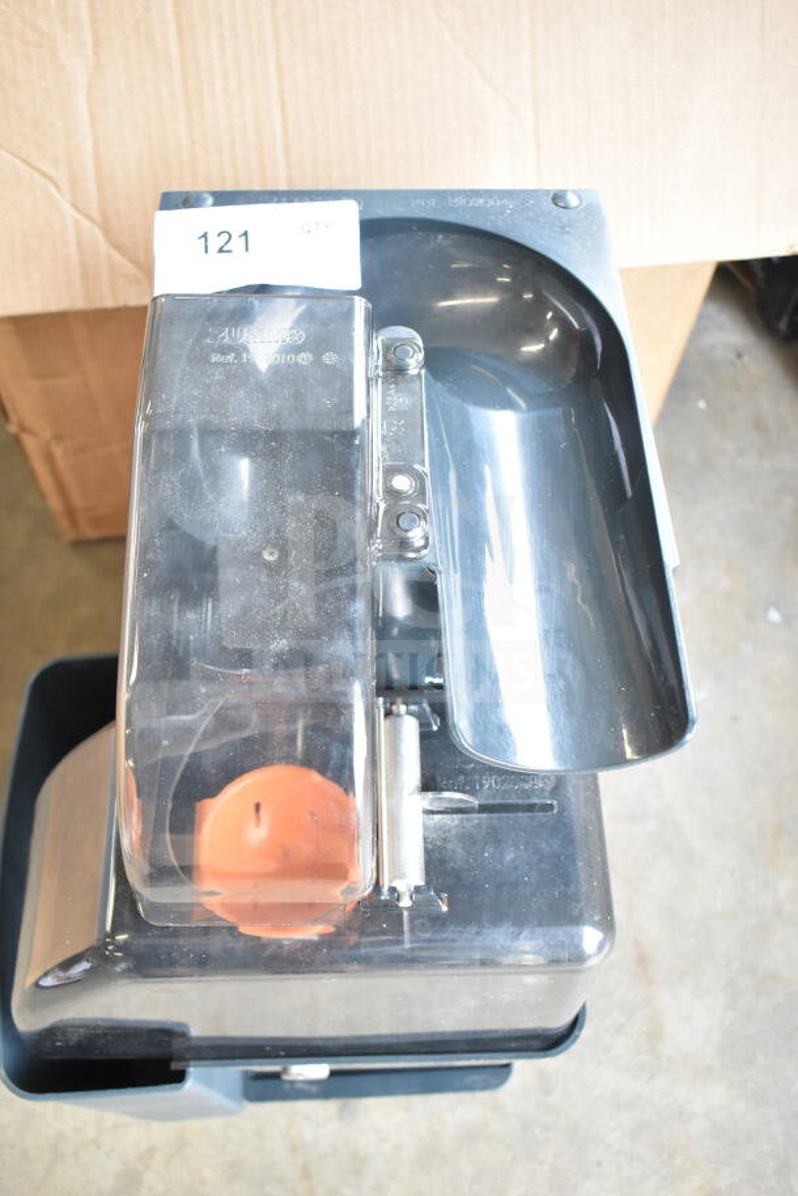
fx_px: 1146
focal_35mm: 34
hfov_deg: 38.4
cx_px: 399
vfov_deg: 55.1
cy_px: 598
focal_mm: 23
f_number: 4
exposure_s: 1/60
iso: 1600
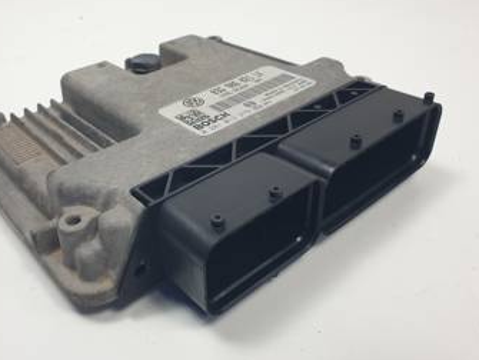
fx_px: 429
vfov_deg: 45.5
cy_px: 181
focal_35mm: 31
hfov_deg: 57.9
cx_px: 197
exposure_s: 1/183
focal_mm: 4.3
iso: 50
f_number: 2.4
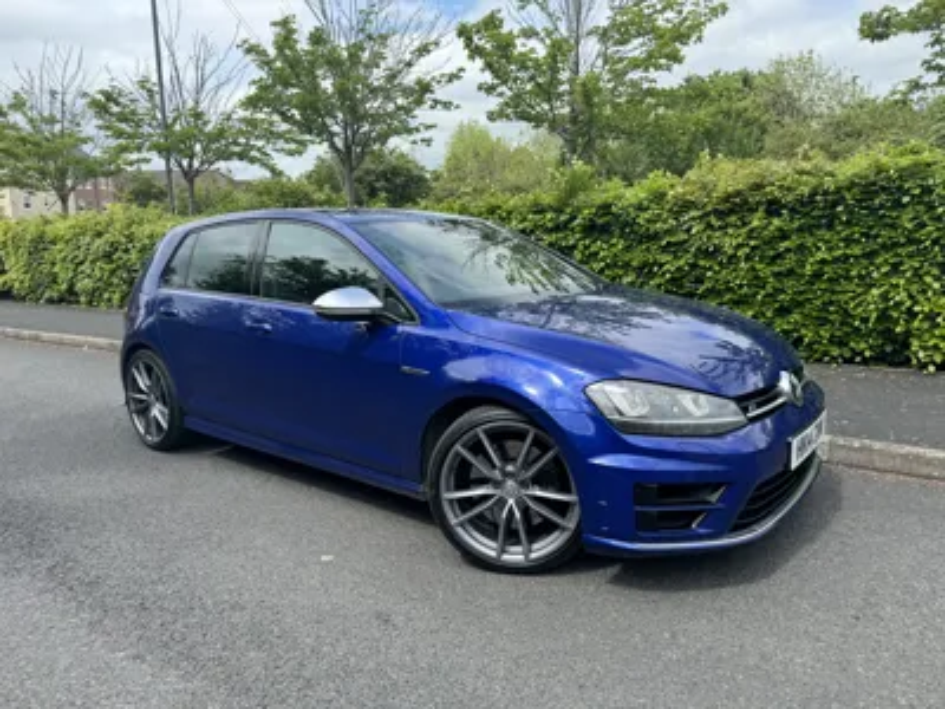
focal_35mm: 24
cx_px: 472
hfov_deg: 71.6
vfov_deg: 56.8
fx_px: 655
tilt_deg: -10.3
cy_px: 354
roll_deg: +0.5
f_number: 1.78
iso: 80
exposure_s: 1/1818
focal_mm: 6.76
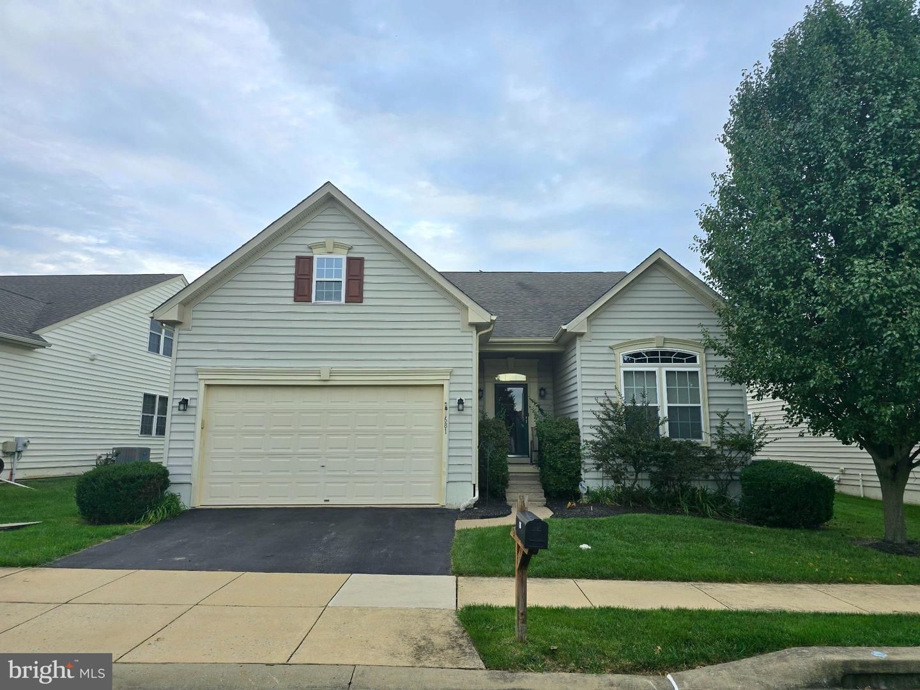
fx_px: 611
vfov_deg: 58.9
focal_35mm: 23
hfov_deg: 73.9
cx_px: 460
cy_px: 345
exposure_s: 1/238
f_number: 1.7
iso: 12
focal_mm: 6.3
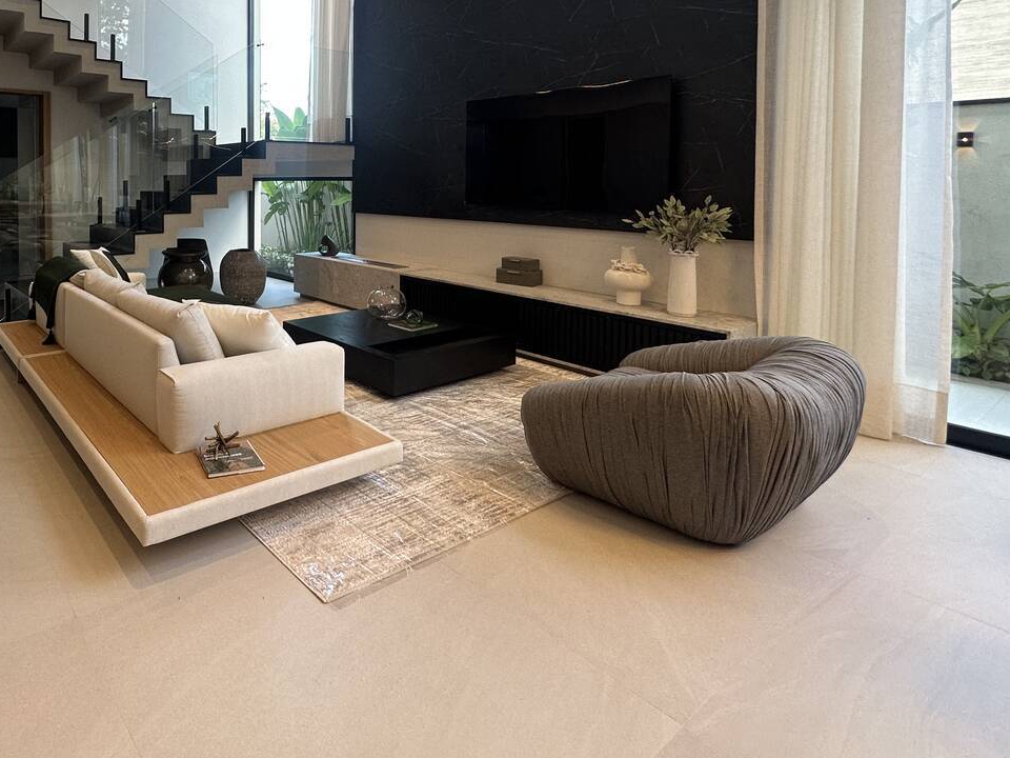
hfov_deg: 73.5
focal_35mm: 21
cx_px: 255
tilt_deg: -1.3
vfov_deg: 60.3
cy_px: 197
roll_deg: -0.1
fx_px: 613
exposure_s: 1/120
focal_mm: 2.22
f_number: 2.2
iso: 125
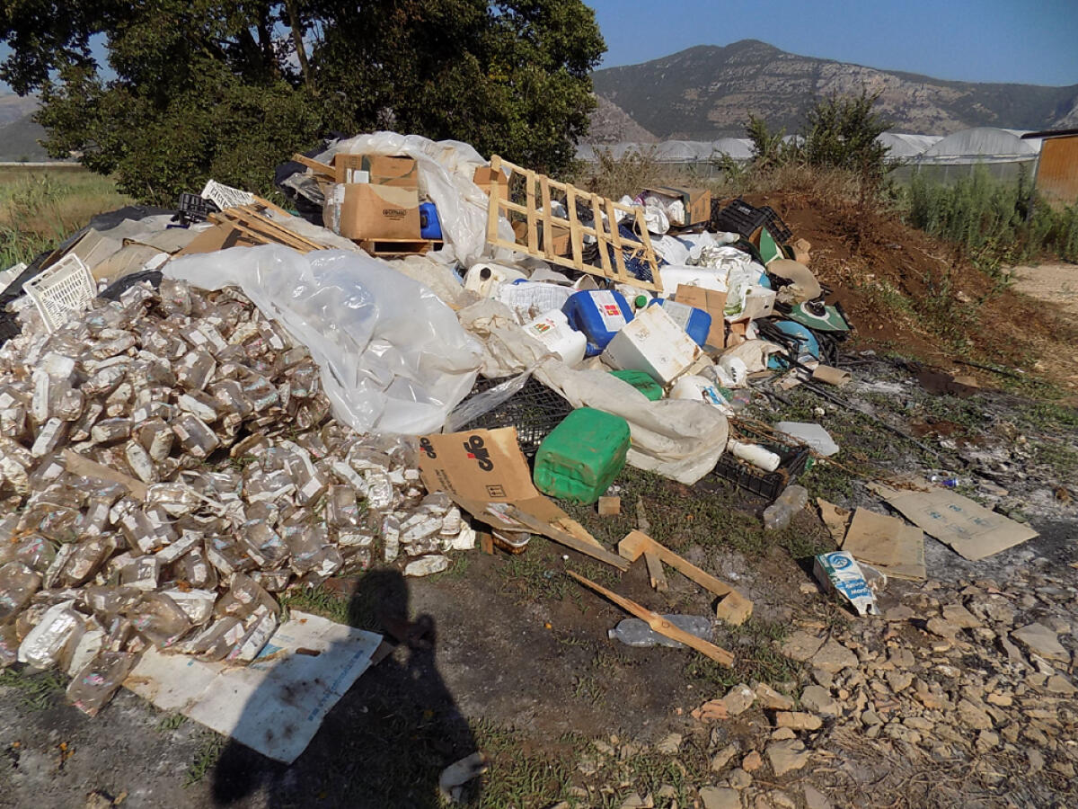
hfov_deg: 73.9
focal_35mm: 23
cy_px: 404
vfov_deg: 58.9
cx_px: 539
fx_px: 716
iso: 80
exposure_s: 1/250
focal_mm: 4
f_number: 9.9
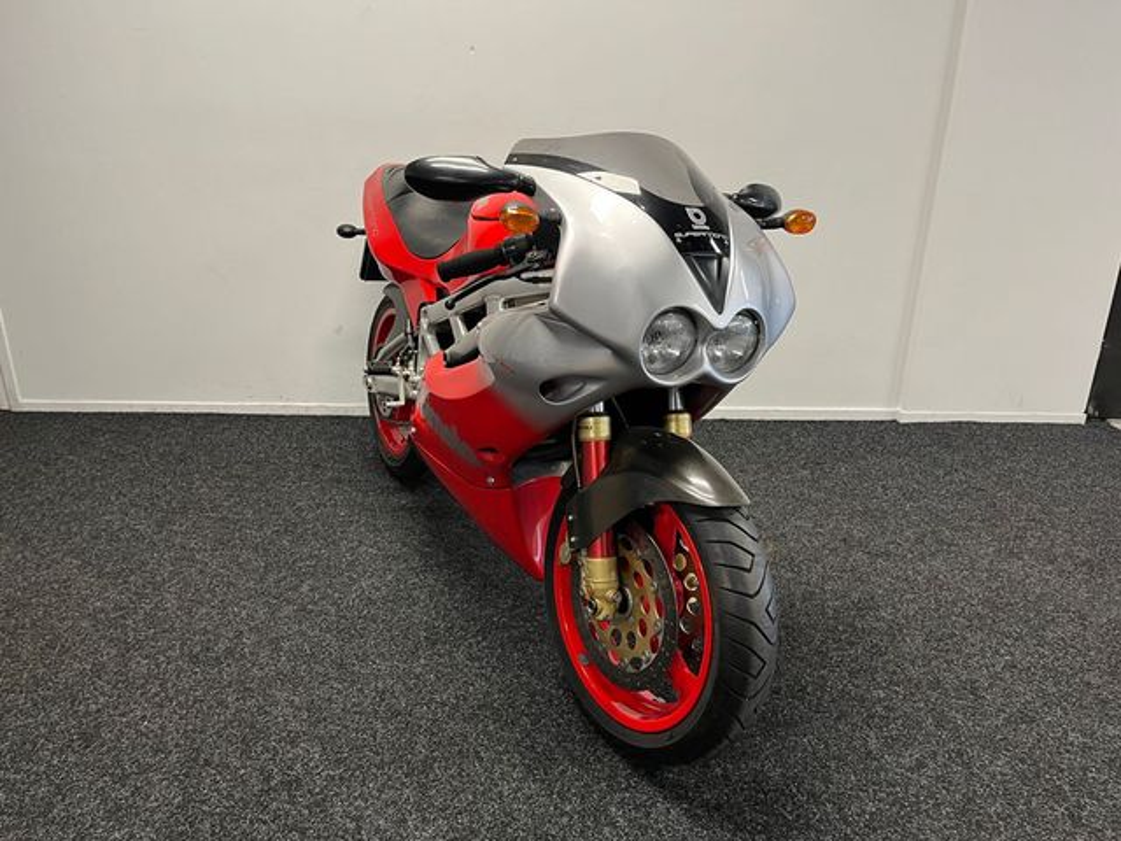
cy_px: 420
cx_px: 560
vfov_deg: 53.1
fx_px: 842
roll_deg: -0.6
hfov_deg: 67.3
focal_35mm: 26
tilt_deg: -21.1
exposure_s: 1/50
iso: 100
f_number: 1.6
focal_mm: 5.1
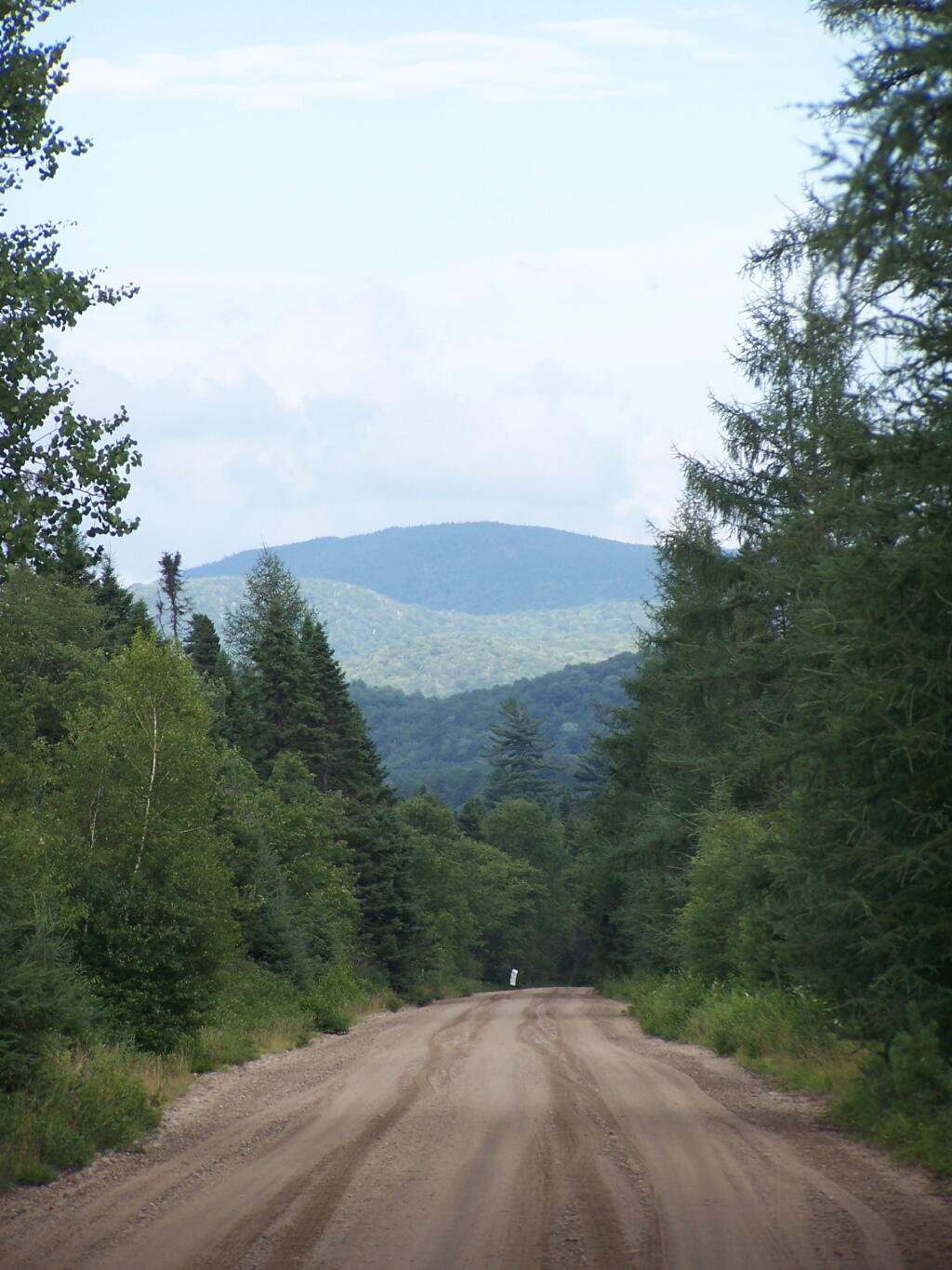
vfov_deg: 9.1
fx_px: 7993
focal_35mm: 218
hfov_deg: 6.8
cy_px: 635
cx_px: 476
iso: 80
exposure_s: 1/400
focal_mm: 36.2
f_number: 3.2
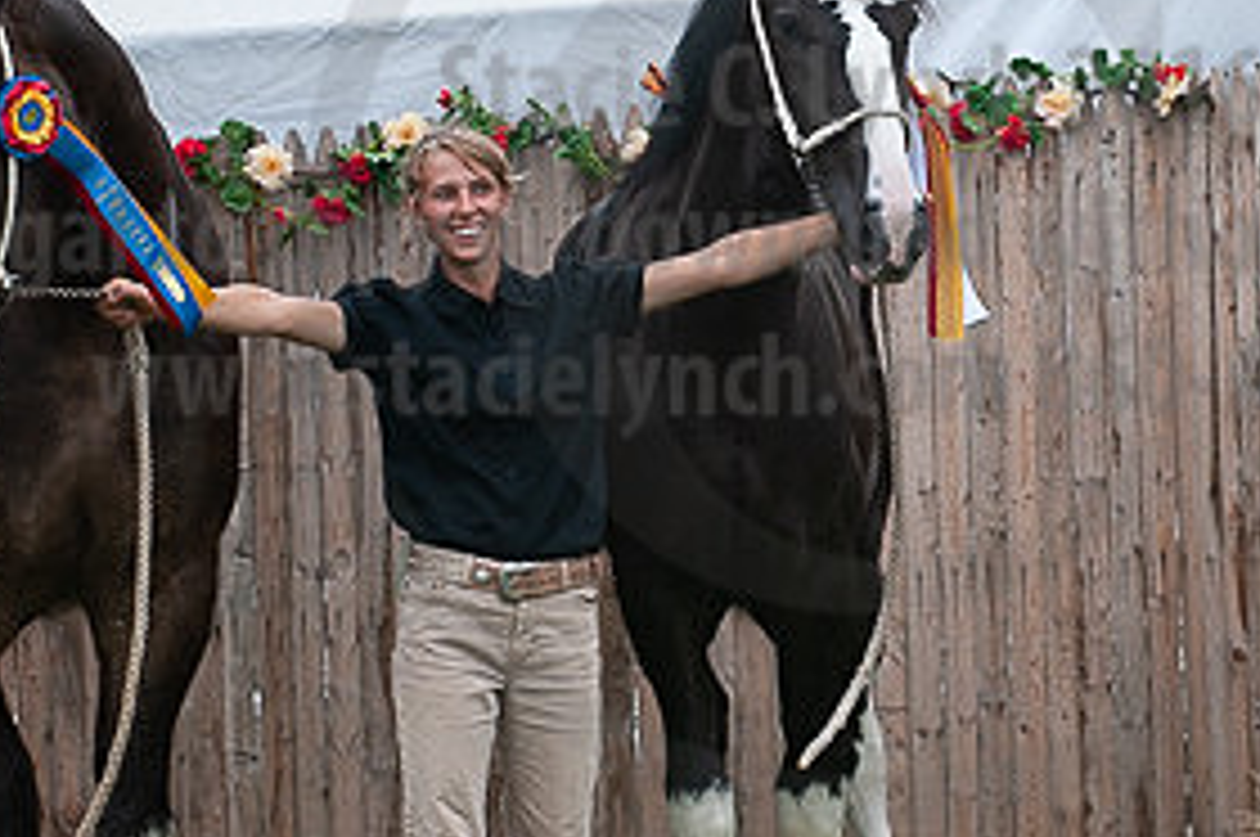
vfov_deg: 5.4
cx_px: 850
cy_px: 227
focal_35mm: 252
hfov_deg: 8.2
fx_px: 8810
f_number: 5.6
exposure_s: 1/1000
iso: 1600
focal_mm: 140
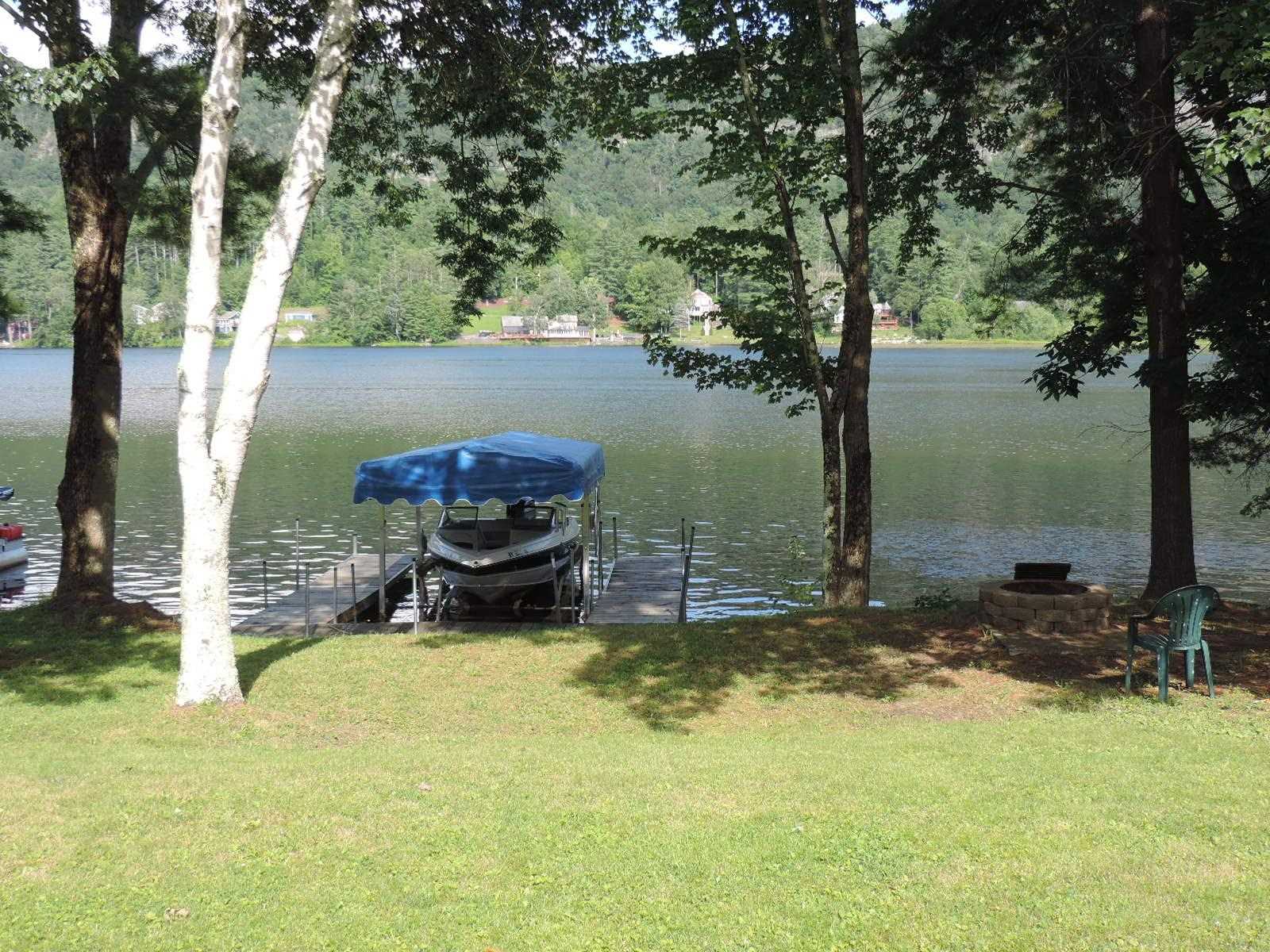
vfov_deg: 36.0
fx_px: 1468
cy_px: 476
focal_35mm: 40
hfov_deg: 46.8
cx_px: 635
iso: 80
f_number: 3.3
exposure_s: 1/320
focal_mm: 7.1
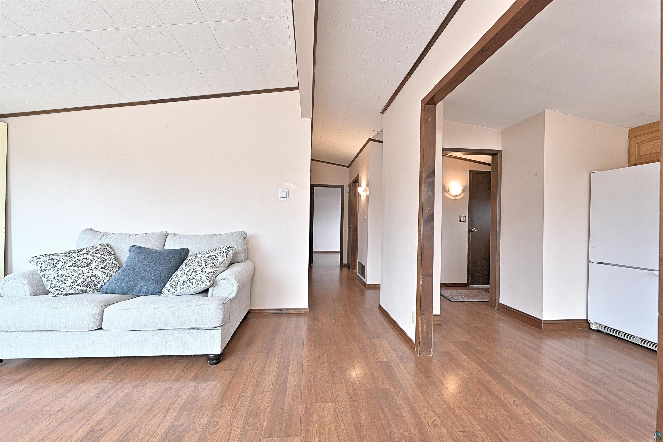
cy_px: 221
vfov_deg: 81.2
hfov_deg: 104.3
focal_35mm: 14
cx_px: 332
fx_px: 258
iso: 400
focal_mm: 14
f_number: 8
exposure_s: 1/40
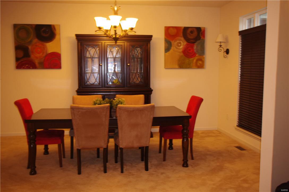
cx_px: 144
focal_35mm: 36
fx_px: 289
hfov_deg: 53.2
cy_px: 96
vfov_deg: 36.8
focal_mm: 24.38
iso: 800
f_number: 4
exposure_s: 1/20
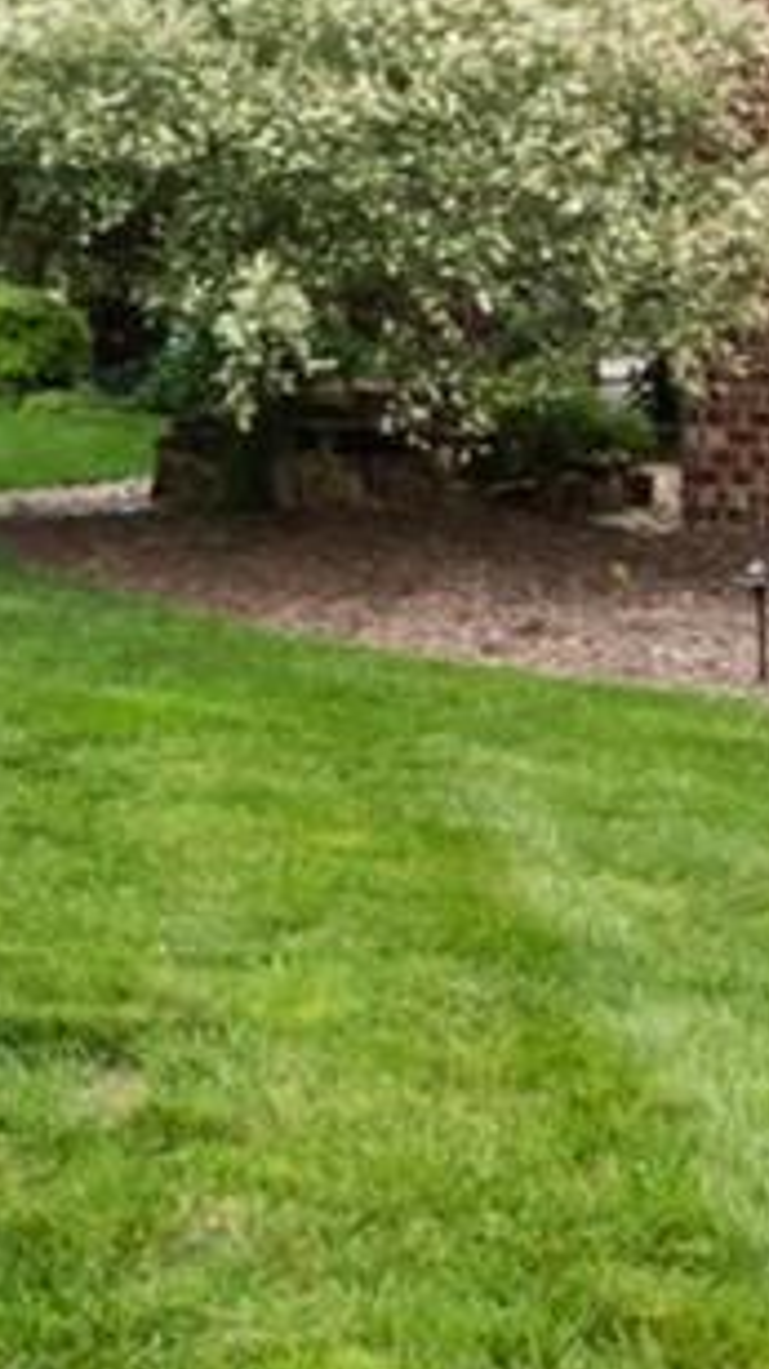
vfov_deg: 23.9
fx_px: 3157
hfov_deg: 13.5
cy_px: 187
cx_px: -124
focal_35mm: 87
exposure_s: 1/200
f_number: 10
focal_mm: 8
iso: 400
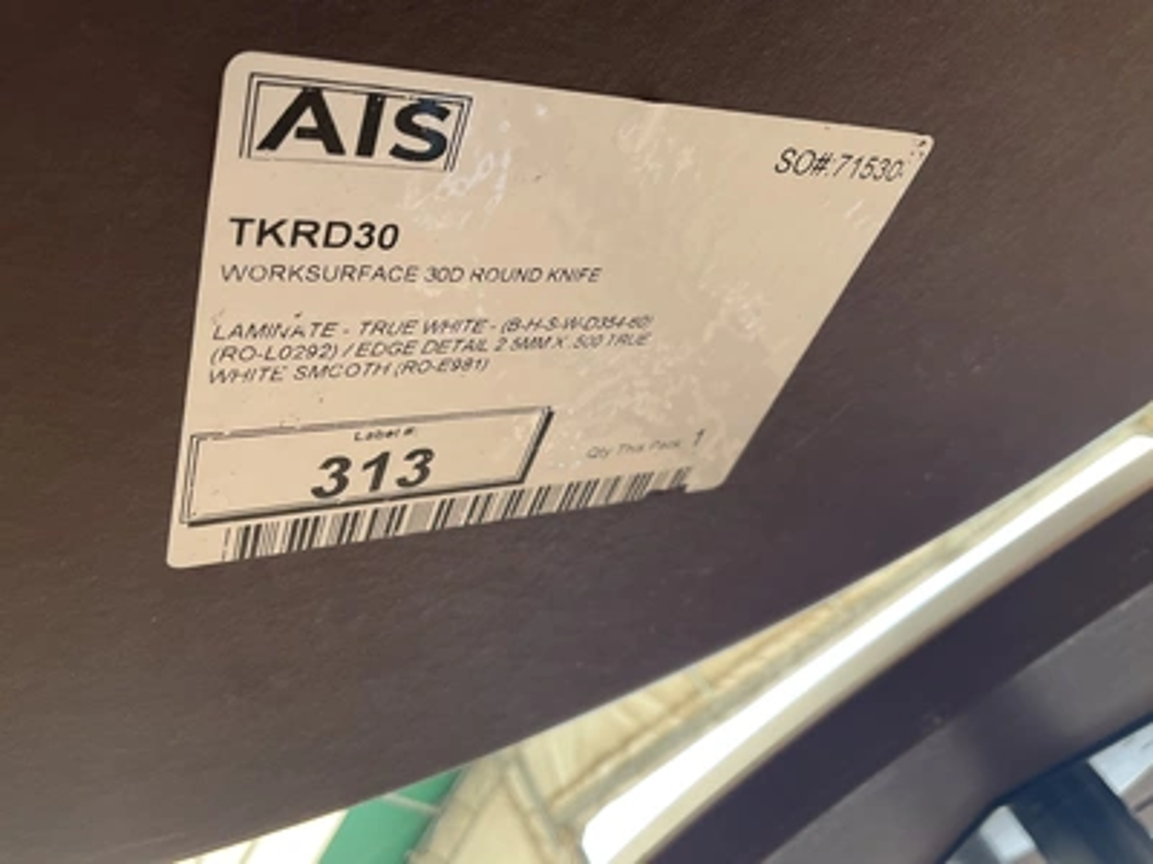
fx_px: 966
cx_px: 576
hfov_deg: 61.7
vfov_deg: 48.2
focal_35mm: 29
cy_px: 432
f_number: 1.8
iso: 64
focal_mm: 3
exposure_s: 1/91
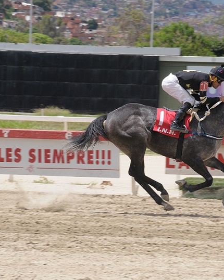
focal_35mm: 212
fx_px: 1758
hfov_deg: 7.3
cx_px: 118
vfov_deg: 9.1
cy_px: 140
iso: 400
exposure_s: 1/500
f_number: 10
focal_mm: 100
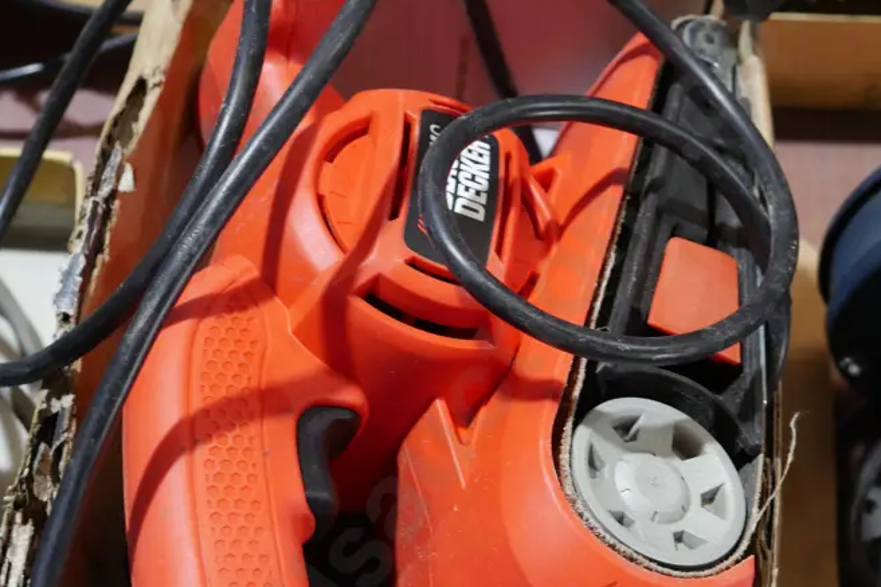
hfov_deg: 31.0
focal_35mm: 65
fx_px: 1590
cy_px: 443
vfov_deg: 20.7
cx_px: 445
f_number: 4.5
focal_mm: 20
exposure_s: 1/60
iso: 500
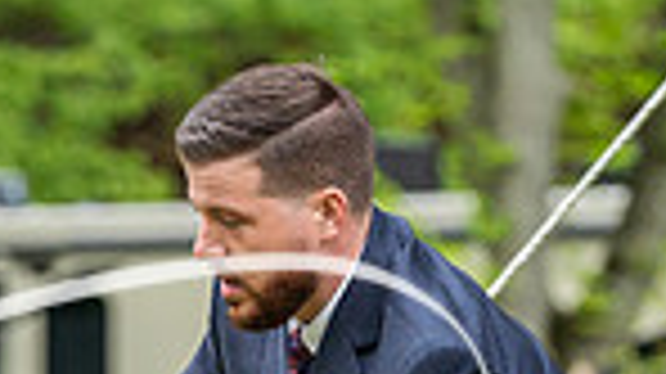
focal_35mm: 761
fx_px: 13429
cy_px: 960
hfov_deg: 2.8
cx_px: 196
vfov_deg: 1.6
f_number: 4.5
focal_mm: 159
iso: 400
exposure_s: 1/640
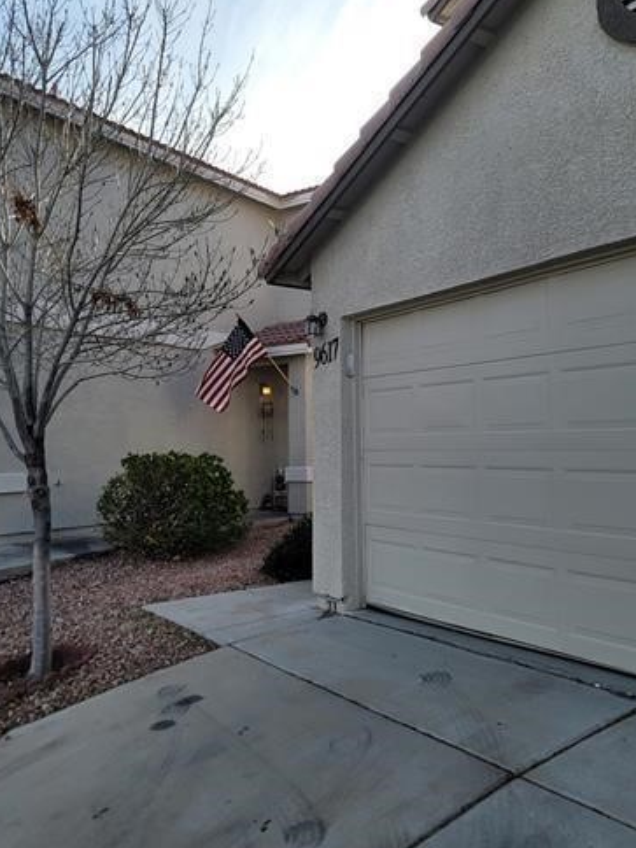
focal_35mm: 31
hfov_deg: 45.4
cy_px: 392
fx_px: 759
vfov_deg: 58.3
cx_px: 345
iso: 20
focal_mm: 7
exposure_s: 1/809
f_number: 1.8
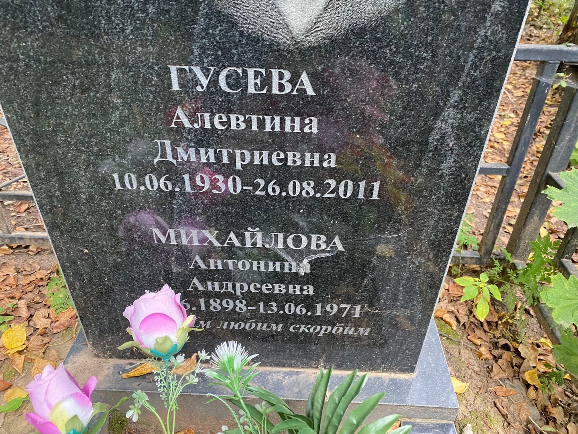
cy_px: 217
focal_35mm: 26
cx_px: 289
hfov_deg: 67.3
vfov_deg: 53.1
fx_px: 434
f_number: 1.8
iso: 500
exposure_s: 1/45
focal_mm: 4.25
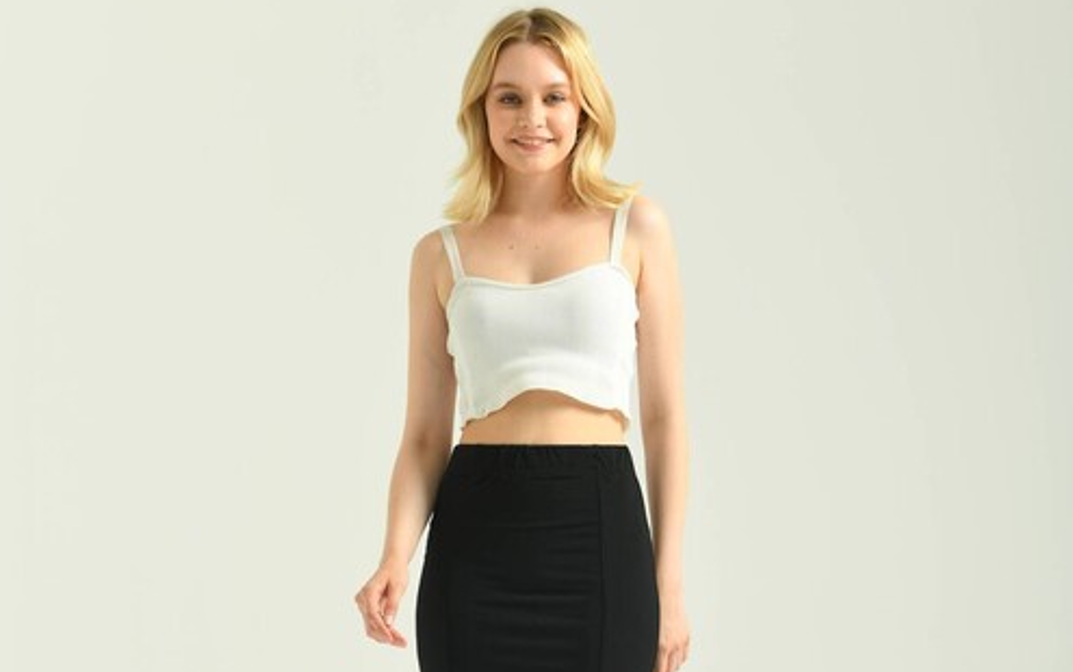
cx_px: 533
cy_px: 646
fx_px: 3160
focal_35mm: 108
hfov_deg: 19.3
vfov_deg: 12.0
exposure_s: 1/160
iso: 125
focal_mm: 70
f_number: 5.6
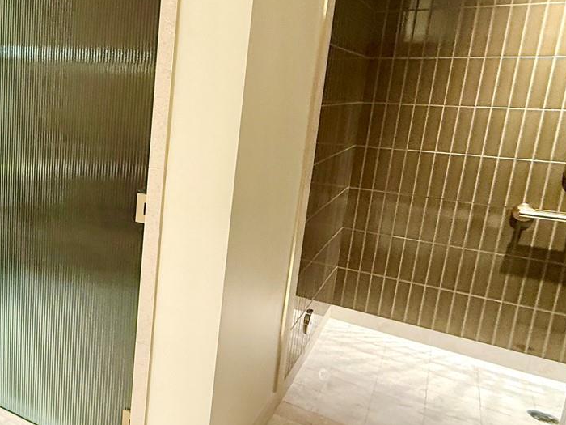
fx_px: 523
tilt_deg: -10.1
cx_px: 21
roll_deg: -2.1
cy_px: 183
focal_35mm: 32
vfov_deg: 44.1
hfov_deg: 48.5
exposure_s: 1/60
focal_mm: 2.22
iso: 250
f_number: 2.2
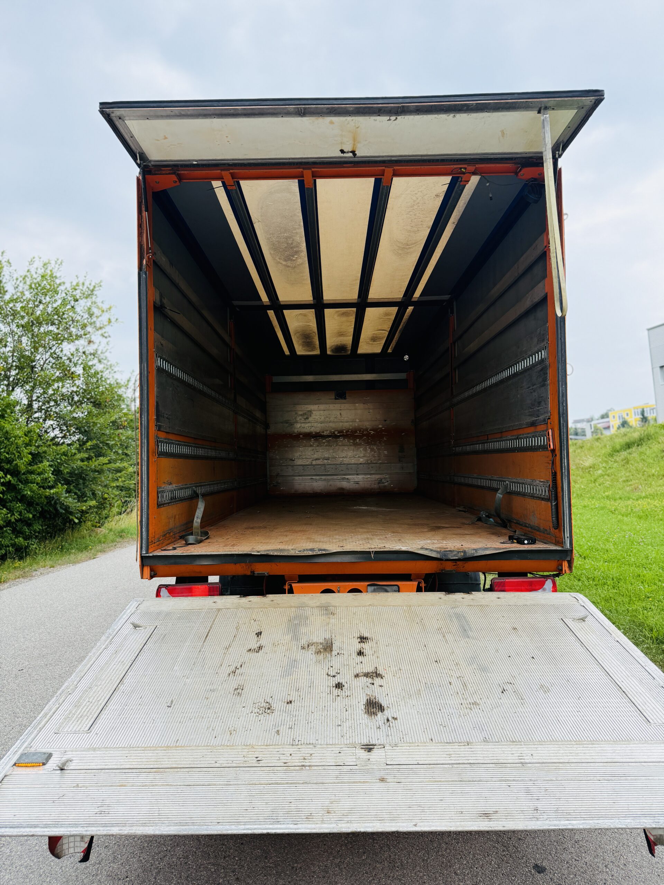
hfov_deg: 56.8
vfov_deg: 71.6
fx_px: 614
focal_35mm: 24
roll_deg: +3.1
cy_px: 442
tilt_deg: +5.1
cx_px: 332
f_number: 1.78
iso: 100
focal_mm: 6.76
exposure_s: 1/1812
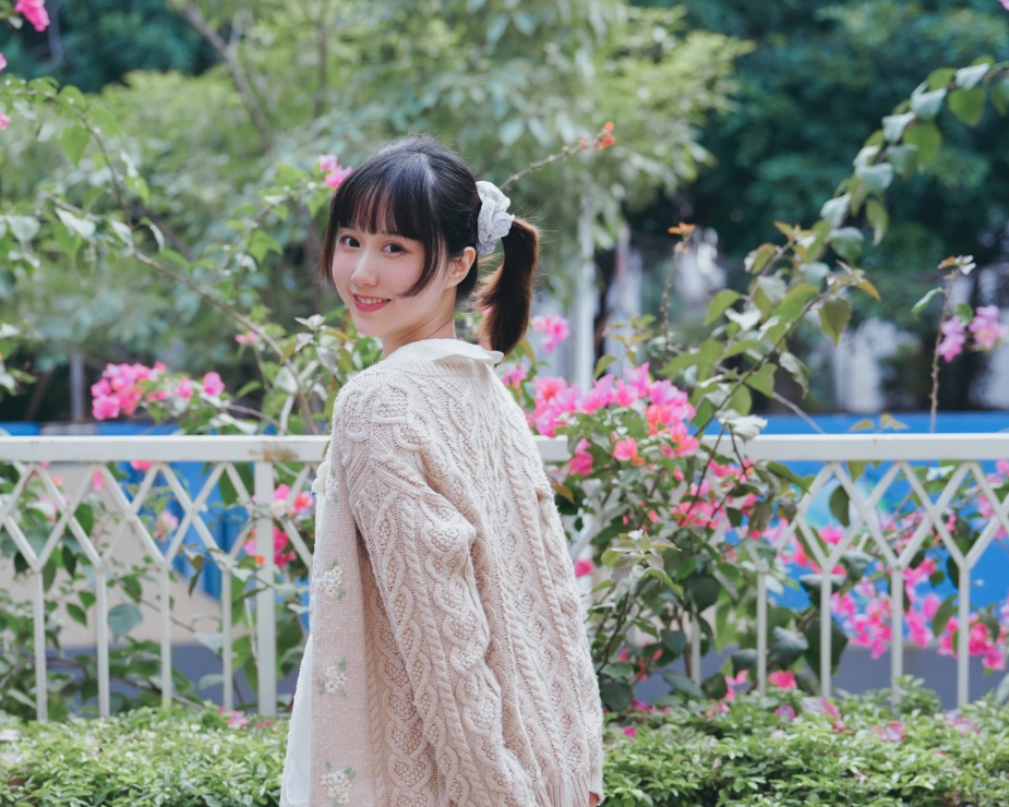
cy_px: 506
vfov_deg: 21.5
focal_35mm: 71
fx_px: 2120
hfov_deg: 26.7
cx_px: 387
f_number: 2.8
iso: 500
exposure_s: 1/400
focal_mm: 50
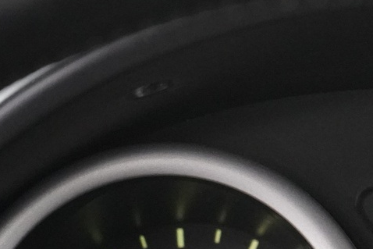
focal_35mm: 237
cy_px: 354
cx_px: 477
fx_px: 2456
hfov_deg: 8.6
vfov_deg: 5.8
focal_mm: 70
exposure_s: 1/40
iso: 12800
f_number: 5.6
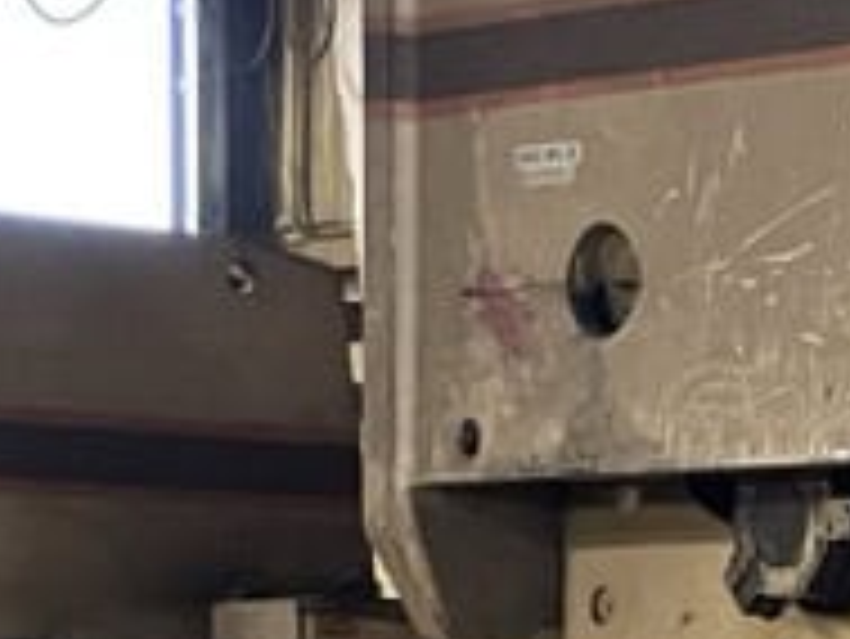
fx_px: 4324
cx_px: 2519
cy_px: 922
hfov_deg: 9.1
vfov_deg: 8.3
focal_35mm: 176
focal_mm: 4.2
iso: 400
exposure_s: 1/60
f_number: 1.6
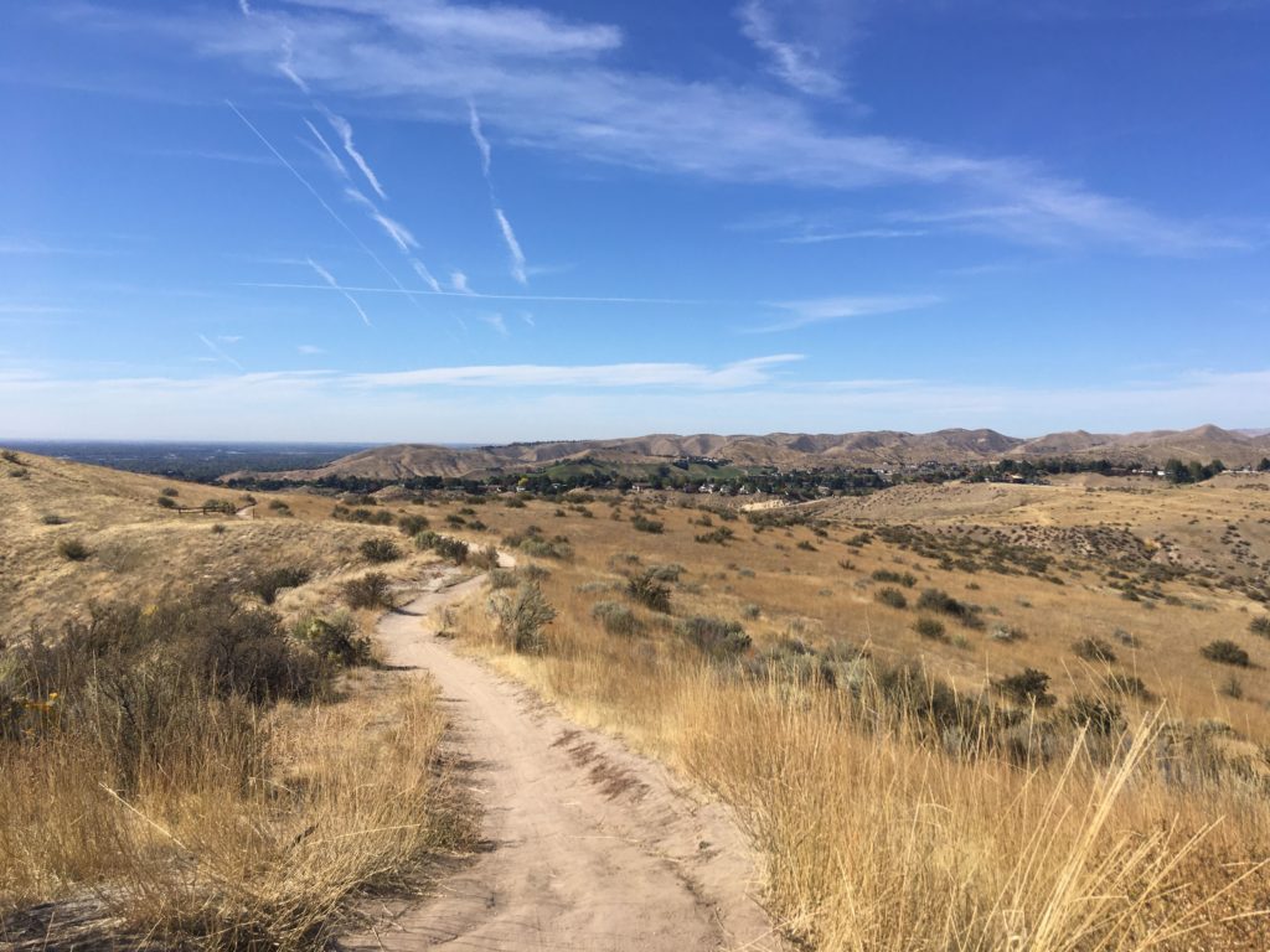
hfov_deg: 61.7
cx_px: 635
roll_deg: -0.8
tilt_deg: -1.1
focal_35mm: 29
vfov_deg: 48.2
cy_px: 476
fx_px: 1064
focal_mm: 4.15
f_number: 2.2
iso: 25
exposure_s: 1/2331
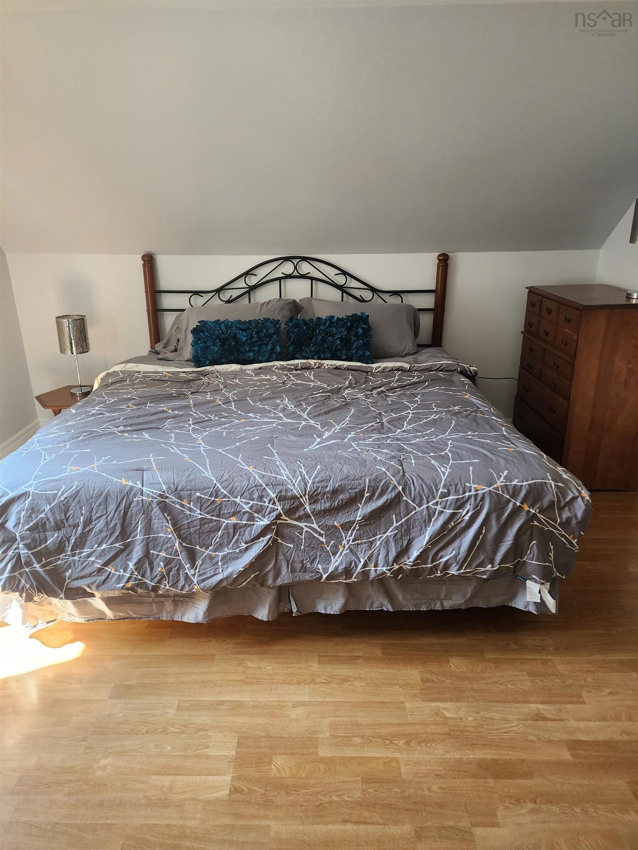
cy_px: 425
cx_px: 319
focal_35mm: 23
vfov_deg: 73.9
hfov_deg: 58.9
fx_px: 565
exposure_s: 1/120
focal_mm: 6.4
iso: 320
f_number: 1.8
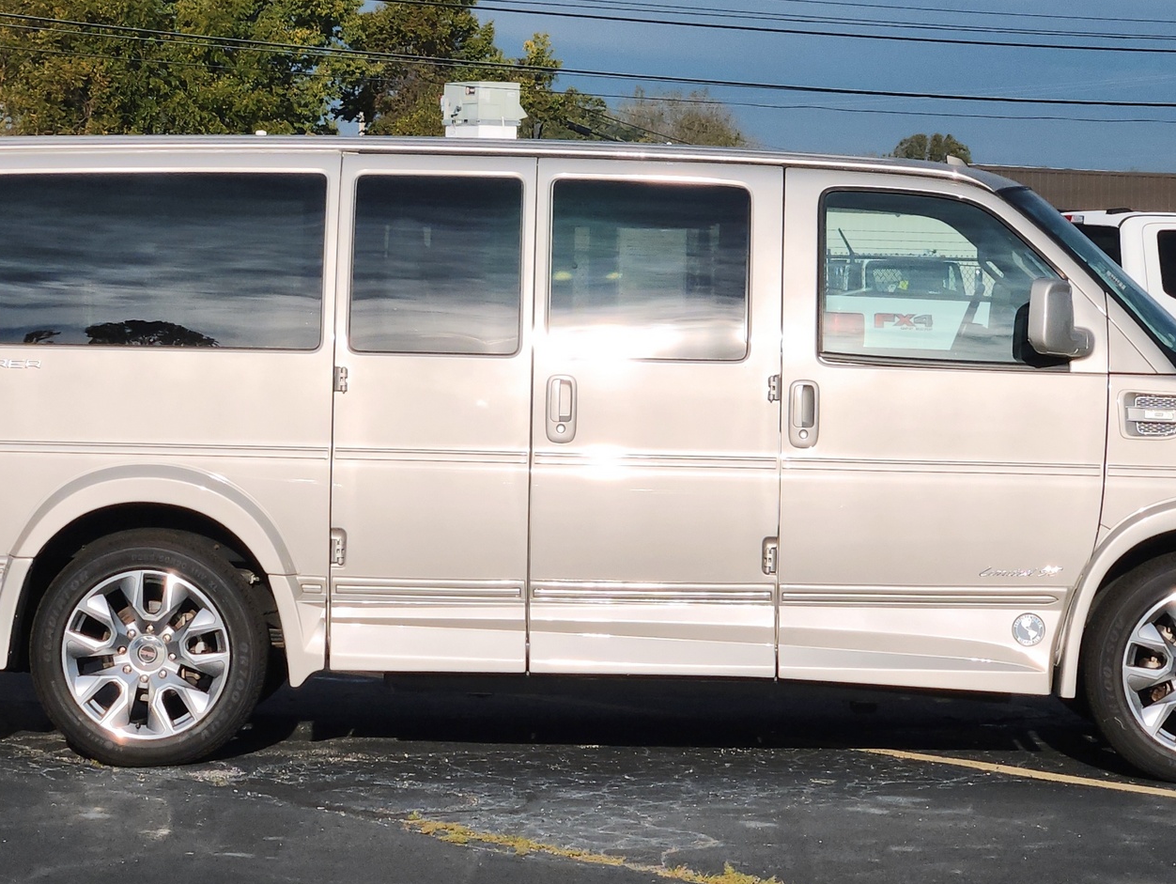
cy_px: 416
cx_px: 636
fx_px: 4114
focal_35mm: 121
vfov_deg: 12.3
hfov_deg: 16.3
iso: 50
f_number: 2.4
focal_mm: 17.4
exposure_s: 1/1307
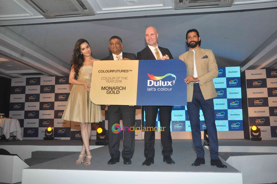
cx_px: 138
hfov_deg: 57.3
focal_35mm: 33
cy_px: 92
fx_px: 254
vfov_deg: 39.9
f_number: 11
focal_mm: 22
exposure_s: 1/200
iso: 1250
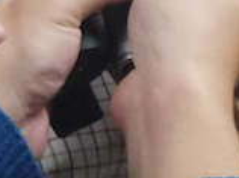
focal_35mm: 467
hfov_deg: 4.2
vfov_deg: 3.2
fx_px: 3219
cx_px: 403
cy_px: -158
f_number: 5.6
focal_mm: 36
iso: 2500
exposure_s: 1/80
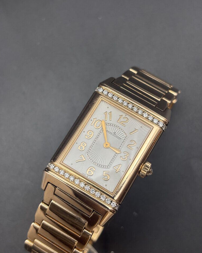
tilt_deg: -78.7
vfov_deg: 34.1
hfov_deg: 27.6
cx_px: 101
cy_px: 120
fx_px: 411
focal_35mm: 55
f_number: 1.6
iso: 40
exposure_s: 1/50
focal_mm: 5.96
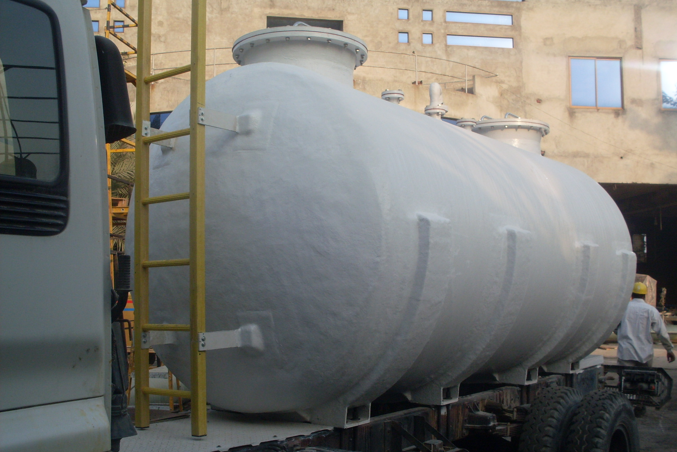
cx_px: 342
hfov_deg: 48.5
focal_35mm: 40
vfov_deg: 33.4
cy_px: 238
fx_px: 752
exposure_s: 1/90
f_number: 8.4
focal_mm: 6.3
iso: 80
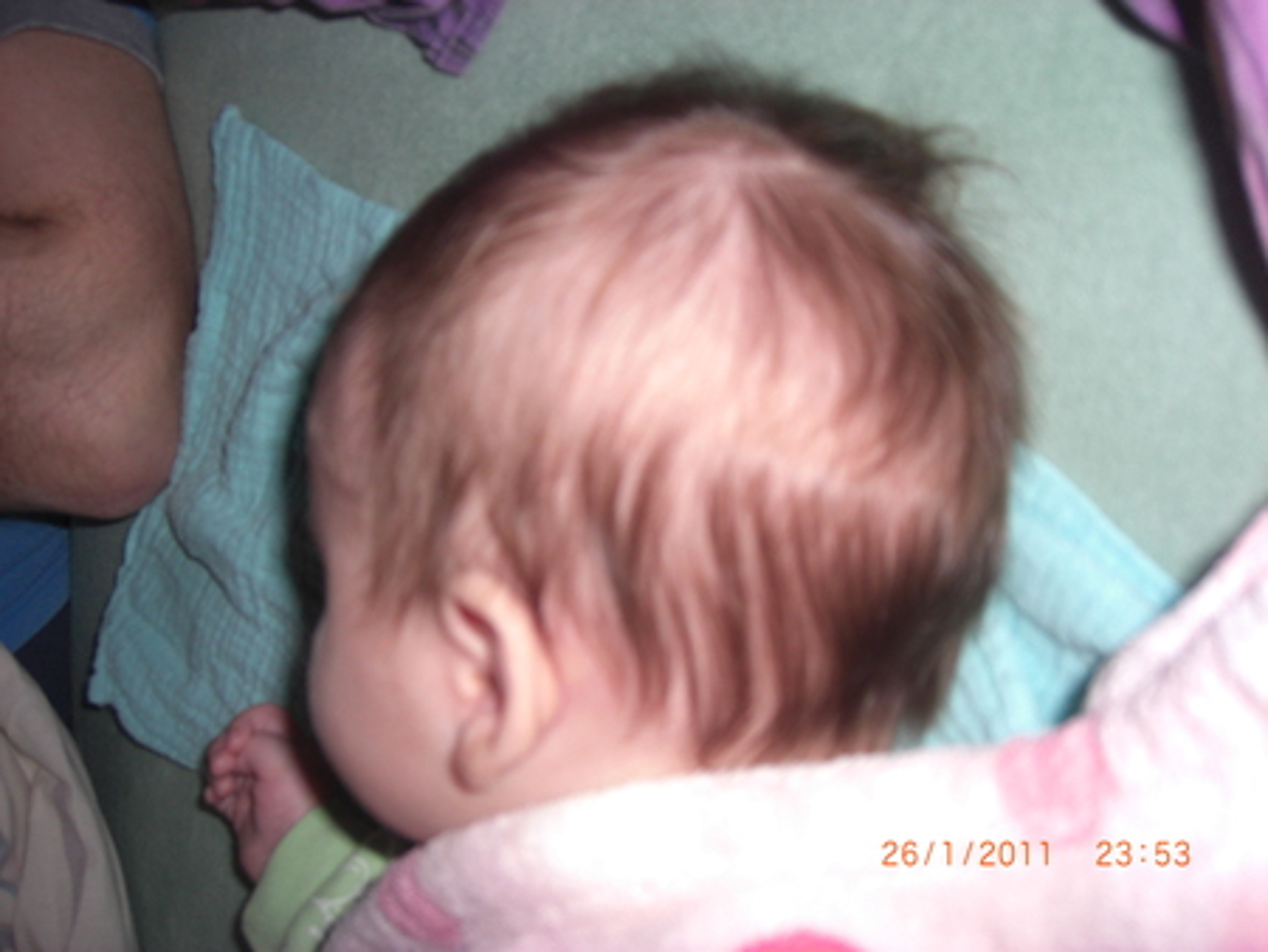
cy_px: 476
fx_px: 1393
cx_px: 634
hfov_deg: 49.0
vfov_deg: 37.8
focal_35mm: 38
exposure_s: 1/60
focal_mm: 7.9
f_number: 2.8
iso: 200
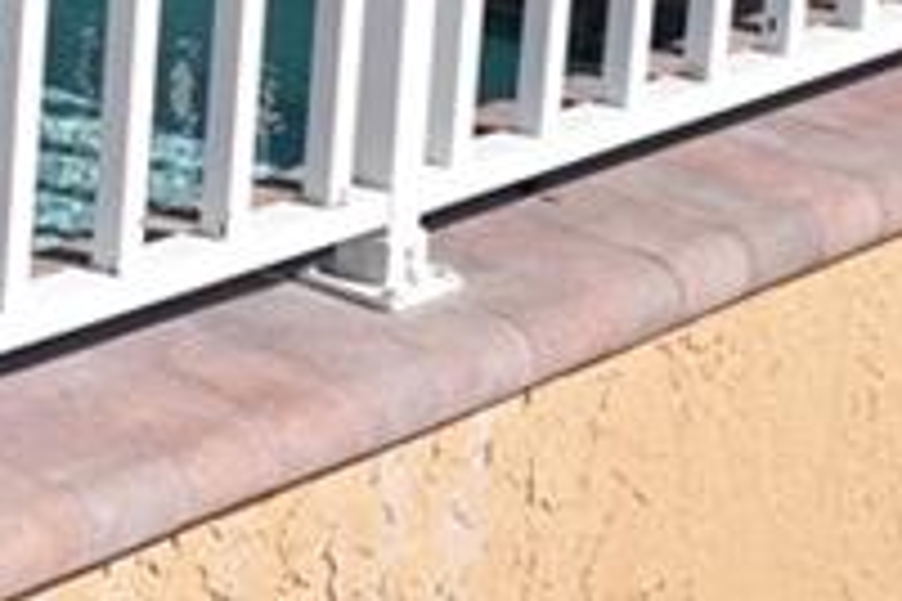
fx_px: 3833
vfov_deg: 8.5
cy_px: -561
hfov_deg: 12.5
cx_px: -588
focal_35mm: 153
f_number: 10
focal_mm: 20
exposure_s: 1/250
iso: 100
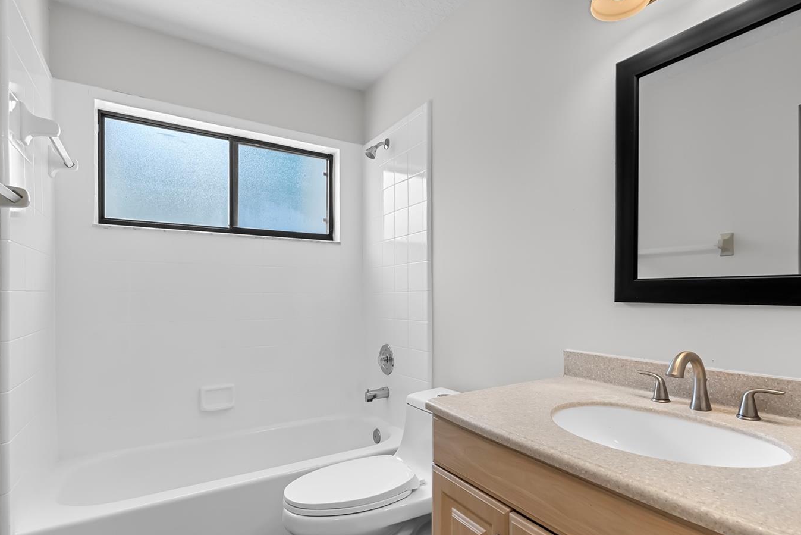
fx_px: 423
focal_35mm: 19
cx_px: 450
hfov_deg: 86.5
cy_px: 305
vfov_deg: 64.3
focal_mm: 16
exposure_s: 1/40
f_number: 7.1
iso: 1600
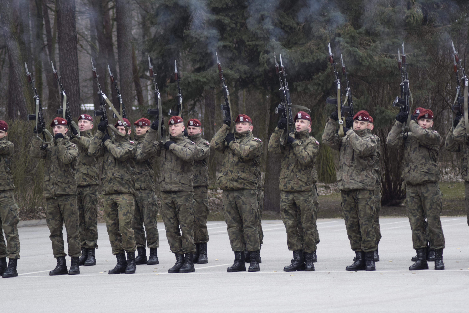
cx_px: 234
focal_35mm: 202
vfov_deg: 6.8
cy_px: 156
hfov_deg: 10.2
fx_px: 2639
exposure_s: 1/250
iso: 400
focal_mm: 135
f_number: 5.6
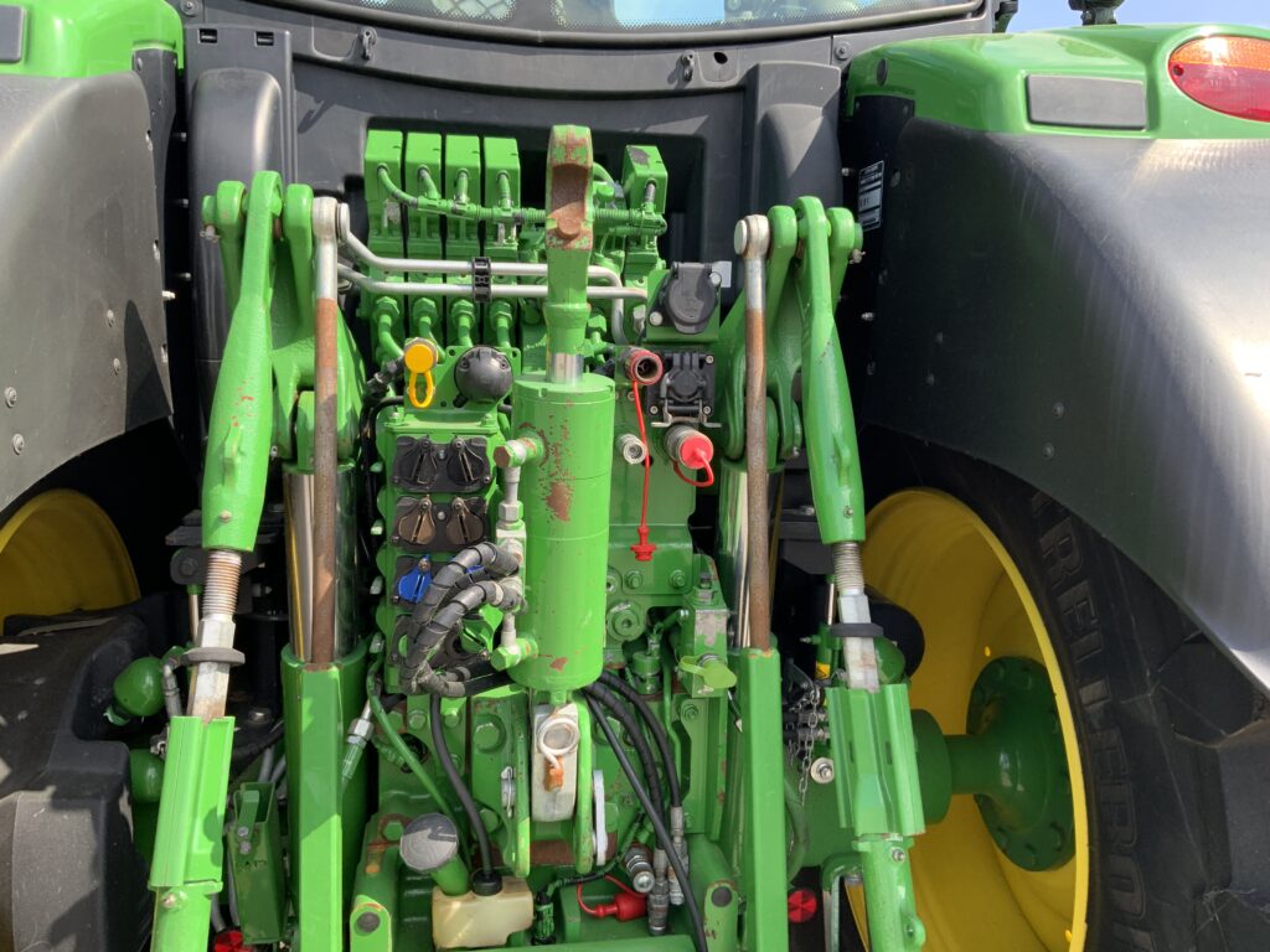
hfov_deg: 61.7
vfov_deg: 48.2
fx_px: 1064
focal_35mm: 29
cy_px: 476
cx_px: 635
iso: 16
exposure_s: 1/325
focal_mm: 3
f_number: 1.8
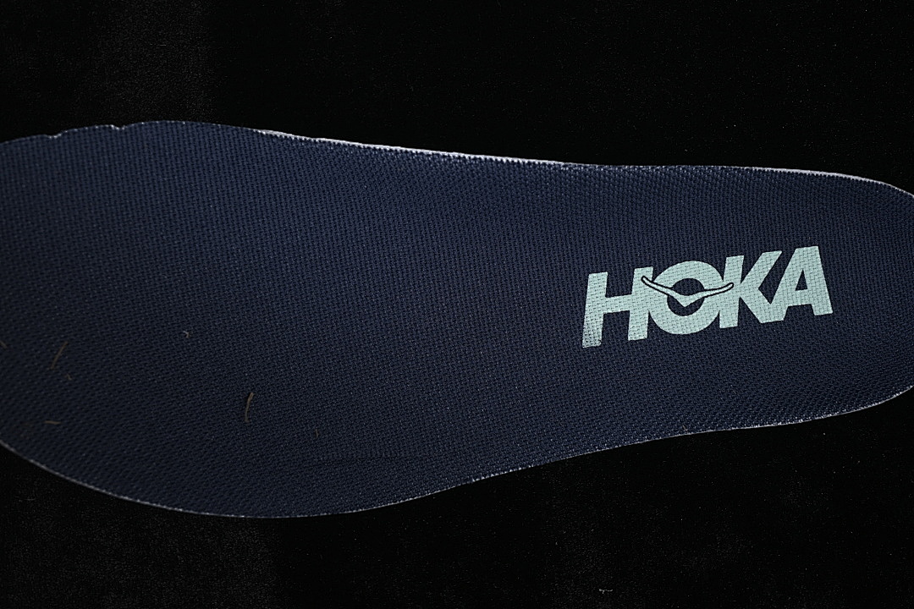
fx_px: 1904
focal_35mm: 75
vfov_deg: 18.2
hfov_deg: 27.0
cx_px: 457
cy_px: 304
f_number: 7.1
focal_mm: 50
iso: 160
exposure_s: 1/80
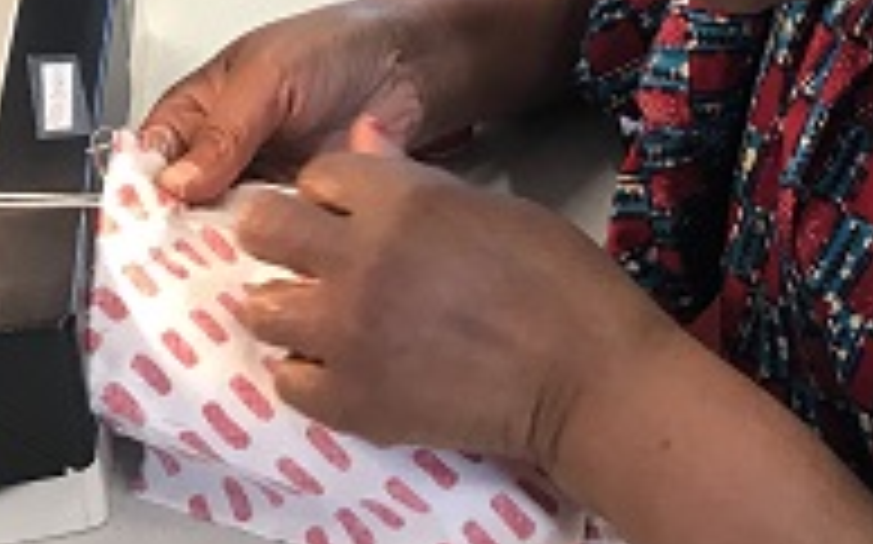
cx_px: 652
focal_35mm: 92
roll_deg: -2.3
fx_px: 2188
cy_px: -211
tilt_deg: -20.1
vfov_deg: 13.5
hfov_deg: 22.4
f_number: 1.8
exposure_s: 1/25
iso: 40
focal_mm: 3.99
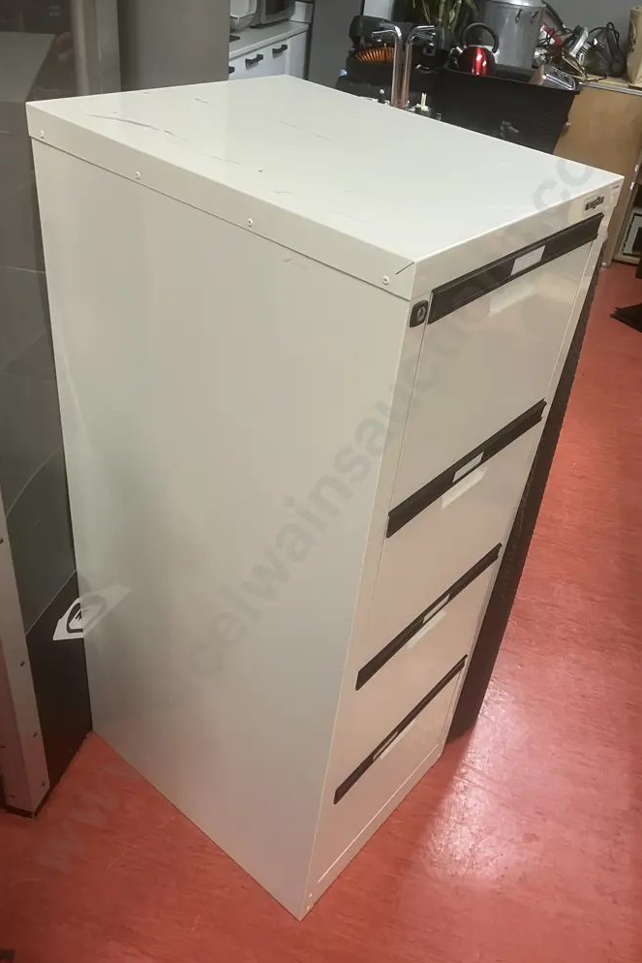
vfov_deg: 61.9
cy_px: 475
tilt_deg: -34.0
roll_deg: -9.8
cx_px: 344
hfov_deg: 43.6
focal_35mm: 30
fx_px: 802
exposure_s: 1/50
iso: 160
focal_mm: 3.99
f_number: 1.8
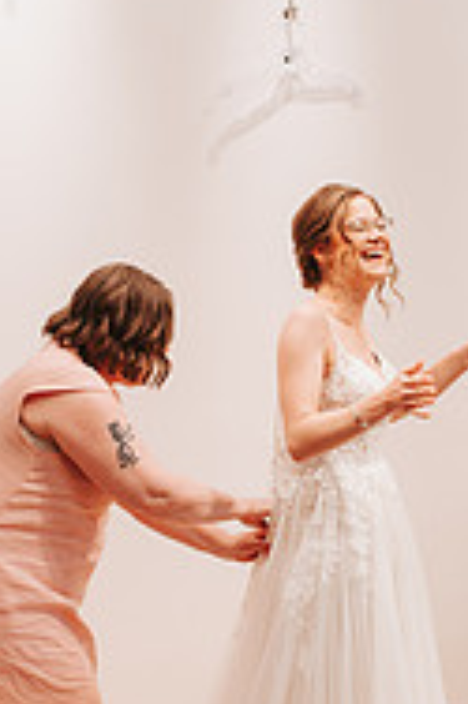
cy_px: 367
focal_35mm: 84
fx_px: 1641
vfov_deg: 24.2
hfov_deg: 16.2
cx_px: 223
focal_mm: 35
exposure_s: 1/320
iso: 500
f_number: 2.8
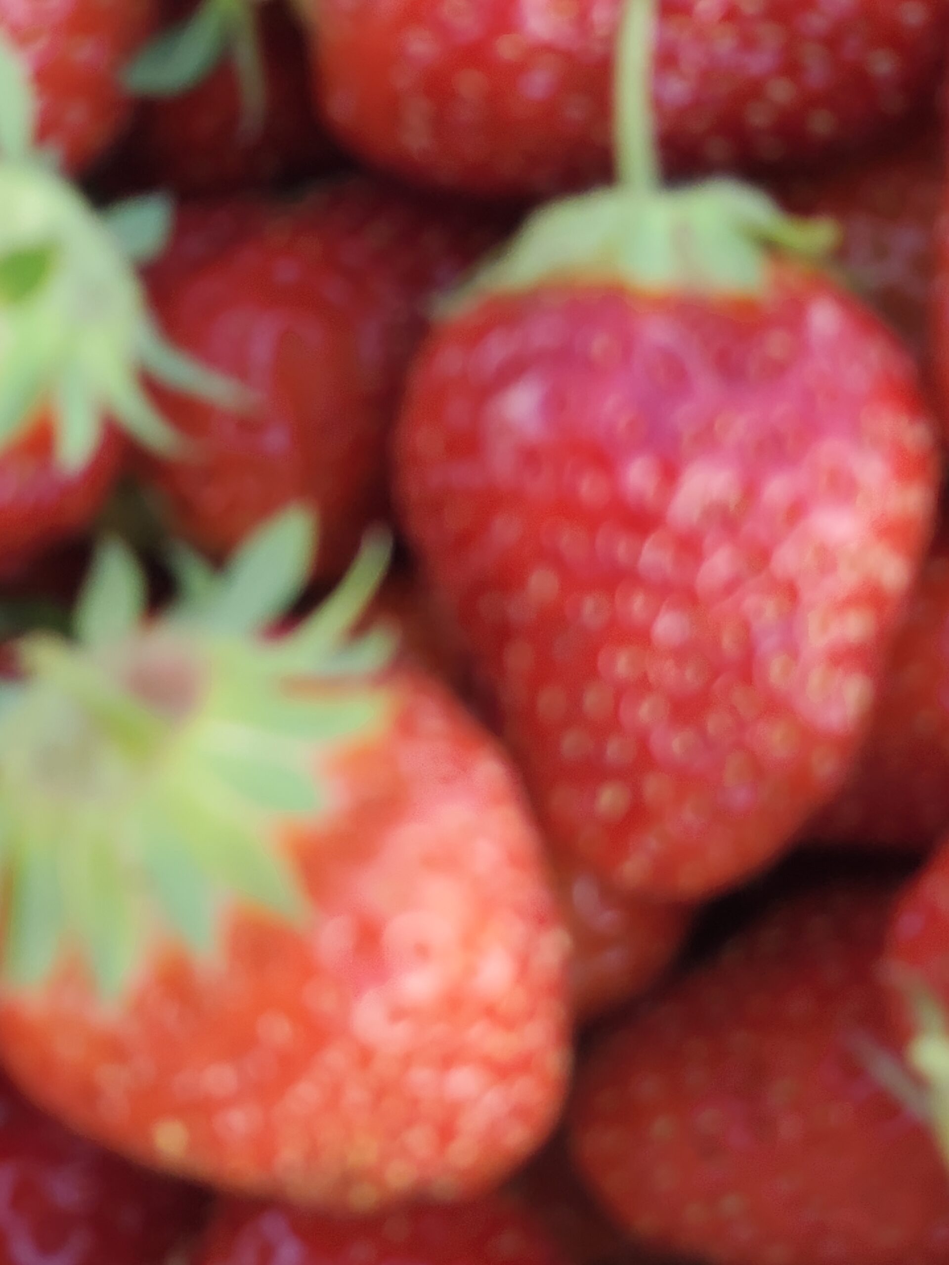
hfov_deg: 28.0
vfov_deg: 36.8
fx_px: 1901
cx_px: 474
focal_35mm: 52
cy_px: 632
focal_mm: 6
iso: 64
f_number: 2.4
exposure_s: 1/60
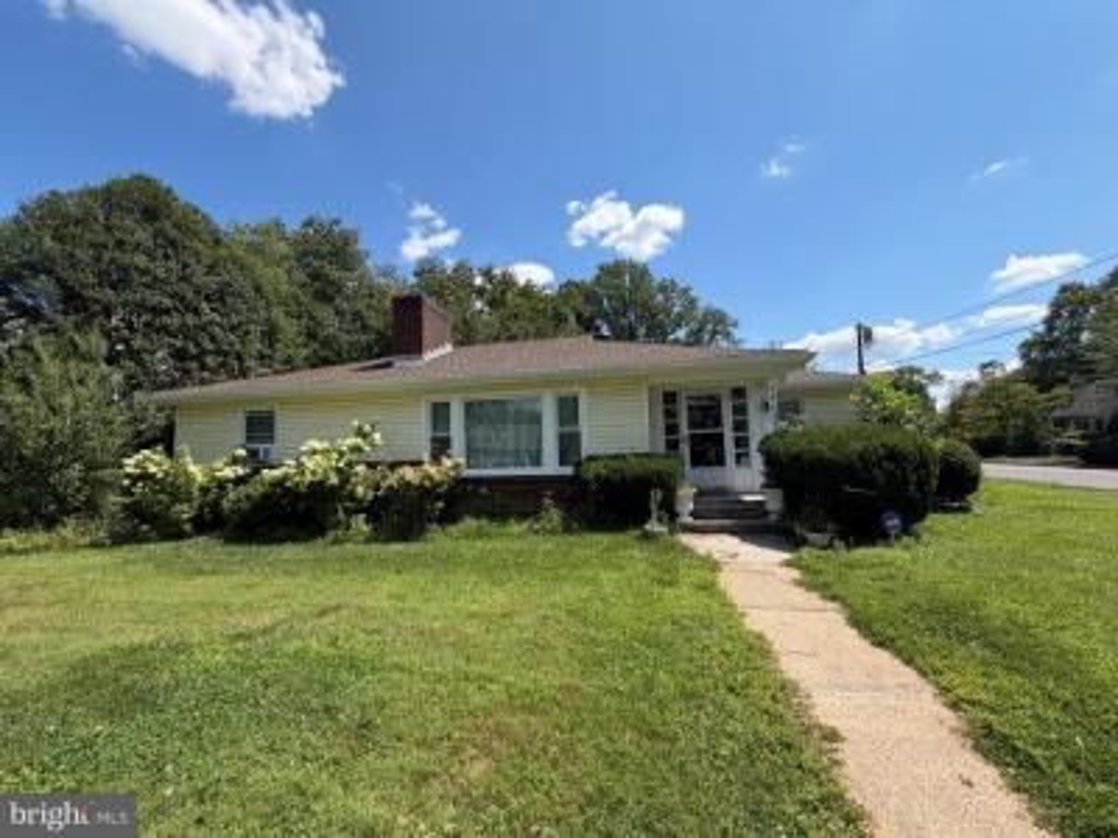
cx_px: 559
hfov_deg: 102.1
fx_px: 452
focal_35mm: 14
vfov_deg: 85.7
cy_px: 419
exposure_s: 1/770
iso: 25
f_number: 2.2
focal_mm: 2.22
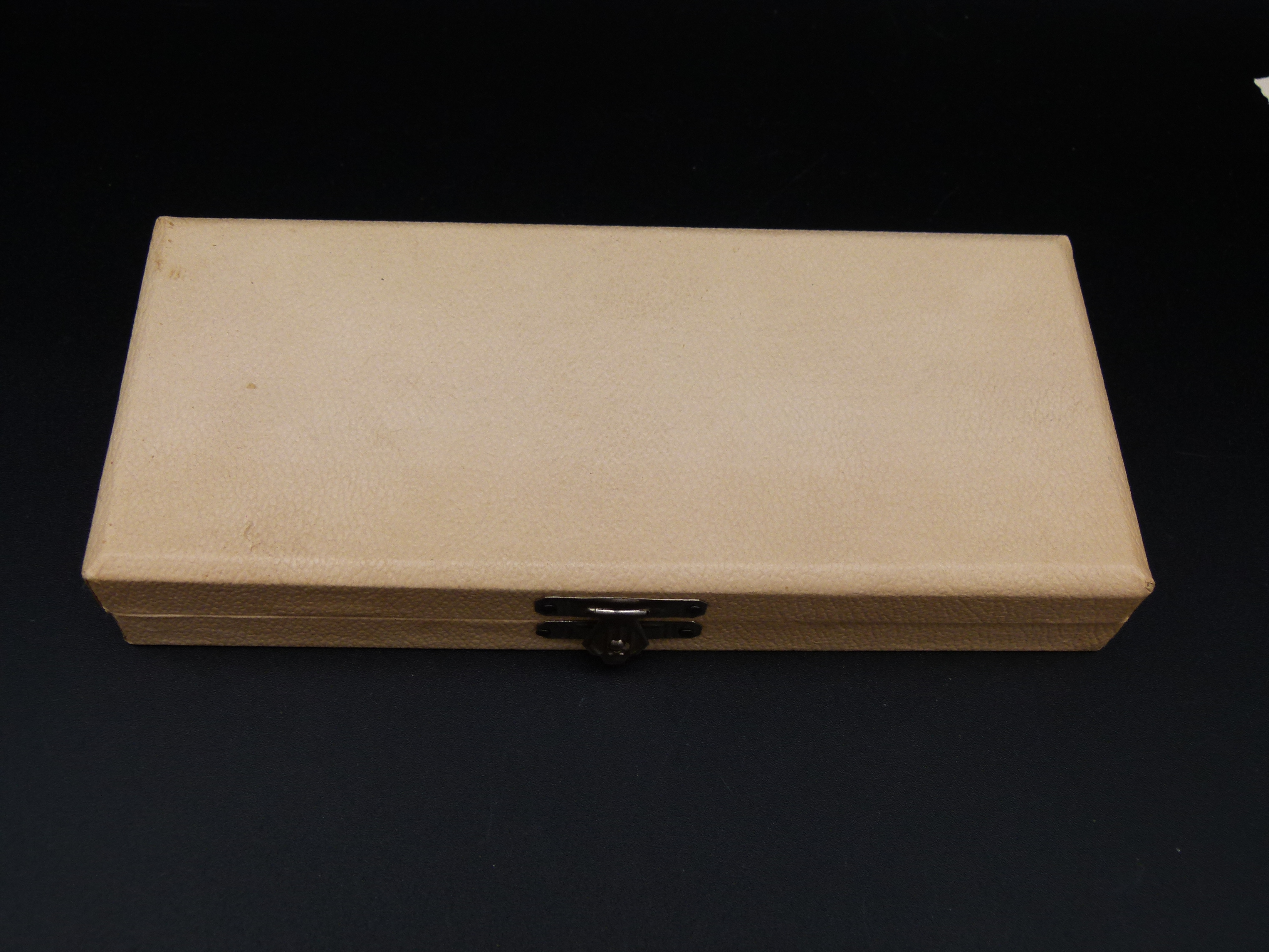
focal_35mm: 36
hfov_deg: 51.4
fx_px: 1320
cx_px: 634
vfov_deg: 39.7
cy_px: 476
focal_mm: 6.5
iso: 100
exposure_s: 1/100
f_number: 3.1
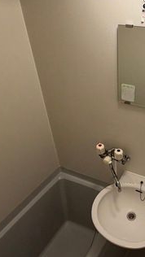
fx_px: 184
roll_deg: -3.4
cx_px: 138
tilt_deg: -32.7
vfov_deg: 69.8
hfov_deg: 38.9
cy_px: 124
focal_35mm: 27
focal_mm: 2.22
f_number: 2.2
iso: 250
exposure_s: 1/120
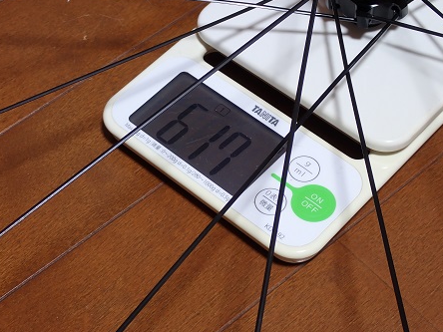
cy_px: 160
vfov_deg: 18.4
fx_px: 1024
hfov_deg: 24.4
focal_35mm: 80
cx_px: 242
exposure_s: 1/2.5
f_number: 5.6
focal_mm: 12.73
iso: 100
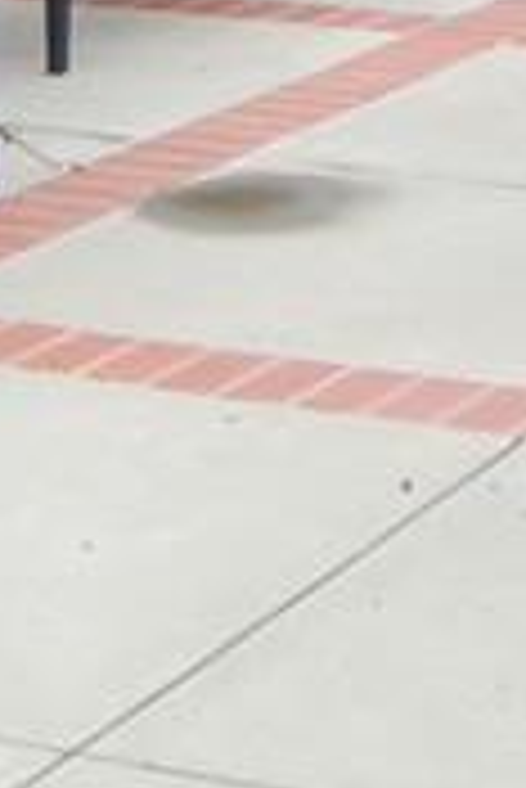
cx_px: 890
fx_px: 3456
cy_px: -486
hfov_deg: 8.4
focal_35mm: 158
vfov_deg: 12.2
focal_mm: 18
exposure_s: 1/500
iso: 320
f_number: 5.6
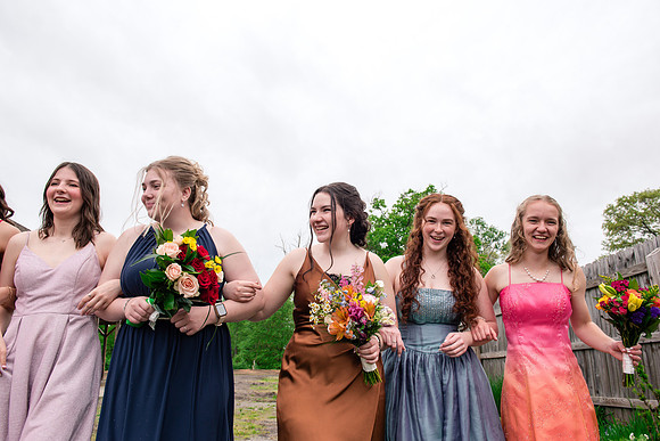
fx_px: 495
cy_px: 220
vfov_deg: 48.0
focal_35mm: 27
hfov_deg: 67.4
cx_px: 330
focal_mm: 27
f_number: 8
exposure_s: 1/200
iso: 400
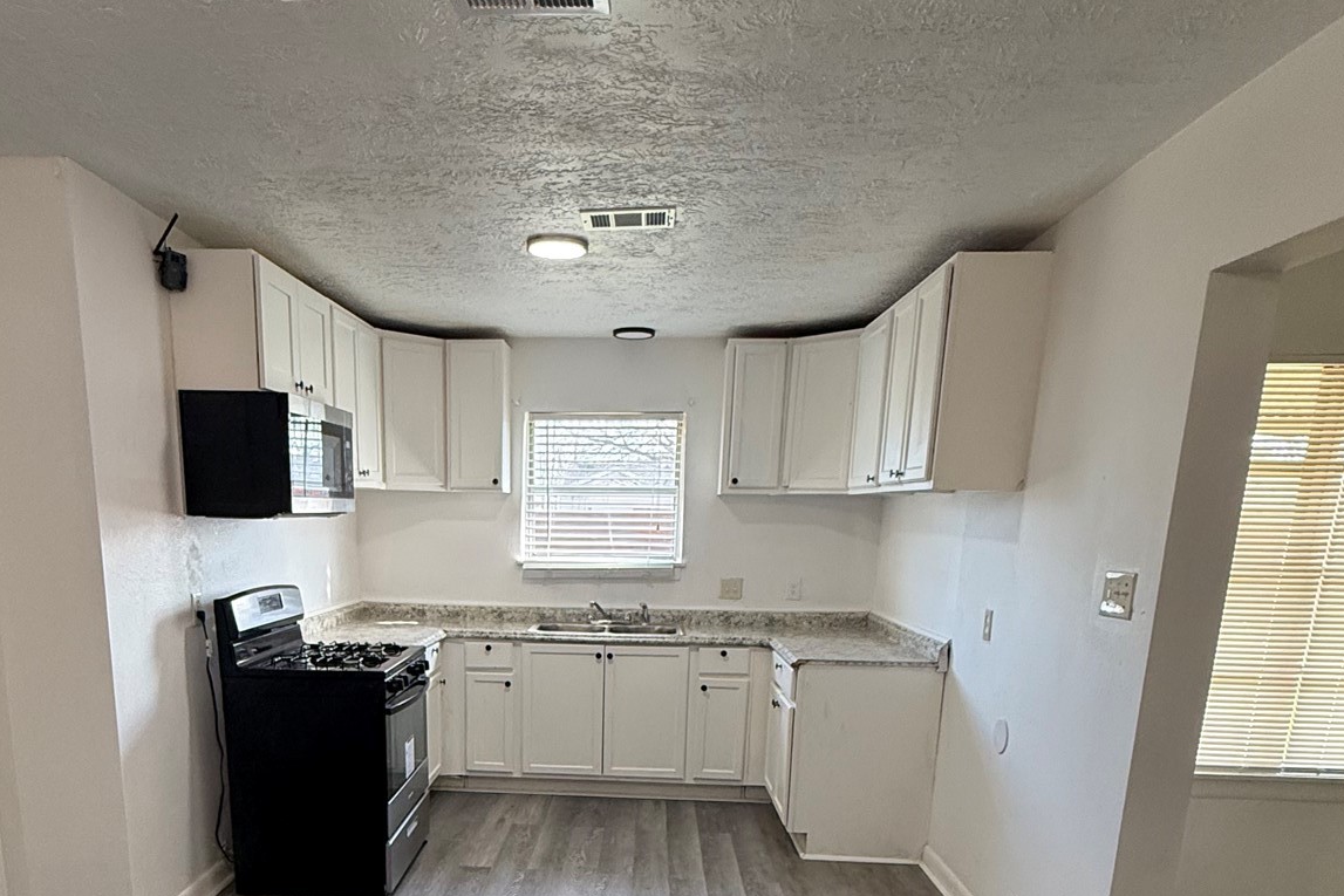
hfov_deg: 68.8
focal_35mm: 26
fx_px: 971
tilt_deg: -13.0
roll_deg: -1.4
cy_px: 750
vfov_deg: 46.3
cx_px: 552
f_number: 2.2
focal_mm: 2.22
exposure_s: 1/120
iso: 200
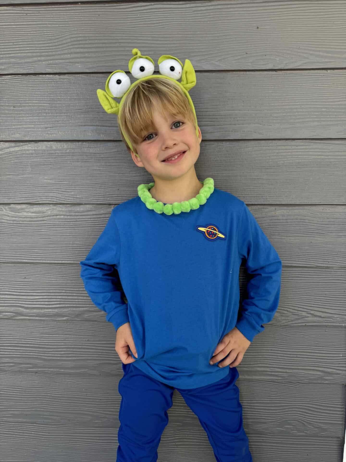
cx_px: 173
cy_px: 231
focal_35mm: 24
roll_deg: +0.0
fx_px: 320
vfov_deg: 71.6
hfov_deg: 56.8
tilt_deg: -7.6
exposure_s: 1/121
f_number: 1.78
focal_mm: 6.76
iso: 64
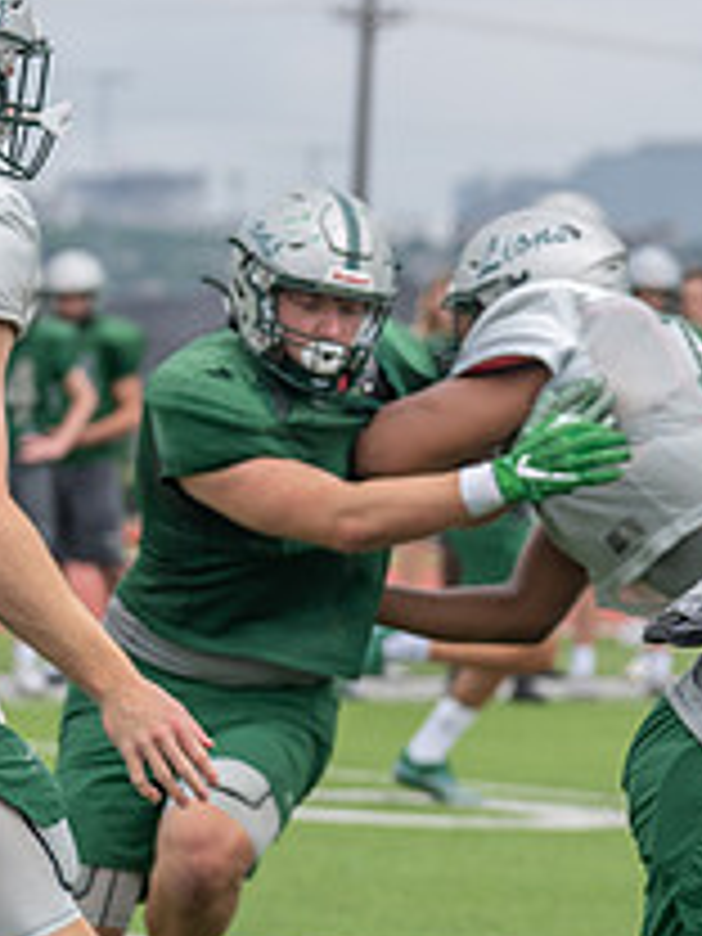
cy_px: 646
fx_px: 8112
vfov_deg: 6.6
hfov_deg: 5.0
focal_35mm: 300
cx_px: 490
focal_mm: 112
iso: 250
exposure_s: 1/1250
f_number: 4
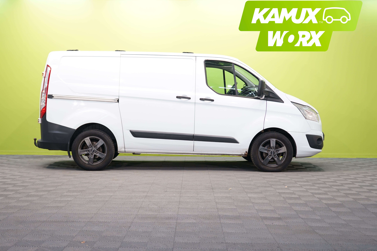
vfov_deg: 25.1
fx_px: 565
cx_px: 181
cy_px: 119
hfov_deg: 36.9
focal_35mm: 54
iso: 400
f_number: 4.5
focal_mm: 51
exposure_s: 1/25
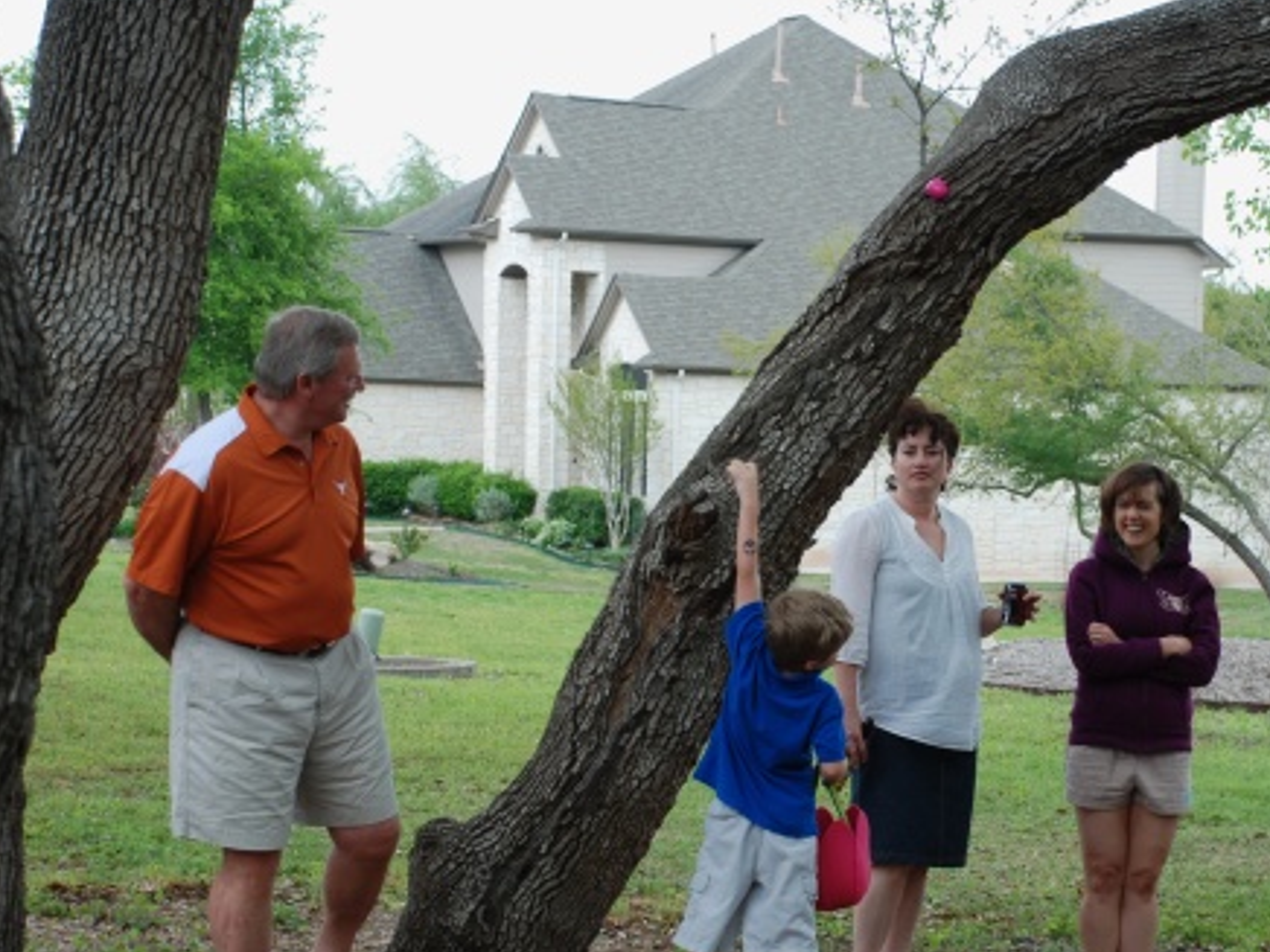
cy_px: 579
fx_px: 3889
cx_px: 868
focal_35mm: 106
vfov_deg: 14.0
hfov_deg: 18.5
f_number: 5.6
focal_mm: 50
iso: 180
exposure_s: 1/125
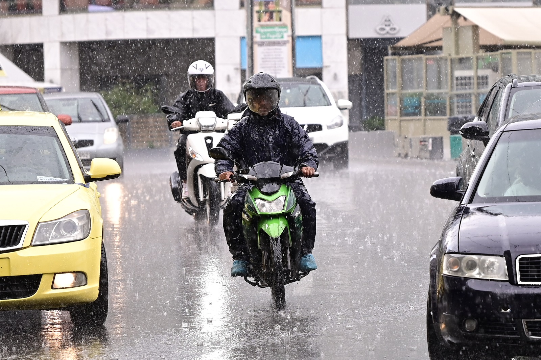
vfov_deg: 11.4
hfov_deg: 17.1
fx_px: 1803
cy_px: 180
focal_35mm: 120
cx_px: 270
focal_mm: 120
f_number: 4
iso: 400
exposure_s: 1/640
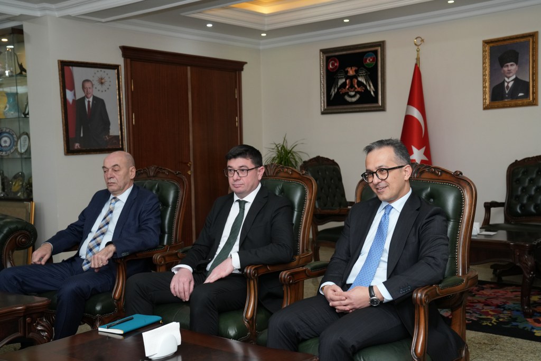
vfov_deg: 31.2
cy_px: 180
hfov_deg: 45.4
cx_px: 270
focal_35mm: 43
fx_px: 646
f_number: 5
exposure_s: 1/200
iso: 2000
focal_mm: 43
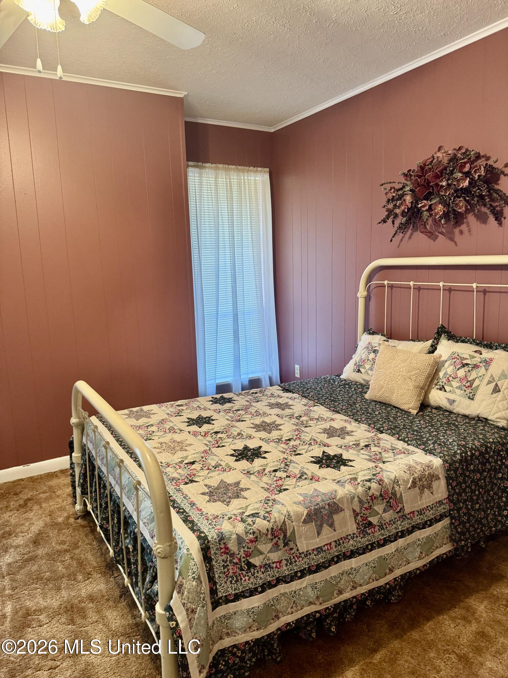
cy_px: 339
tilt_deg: -8.9
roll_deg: +1.5
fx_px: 470
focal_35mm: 24
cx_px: 254
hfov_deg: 56.8
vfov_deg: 71.6
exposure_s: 1/60
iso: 320
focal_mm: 6.76
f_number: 1.78
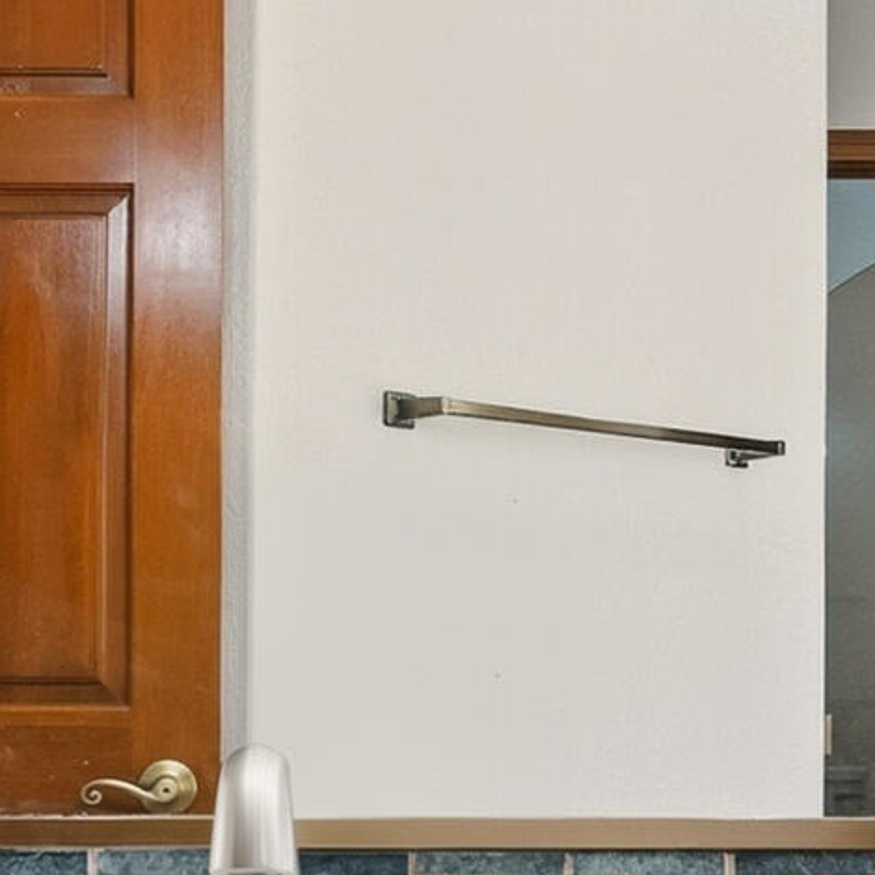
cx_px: 259
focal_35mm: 76
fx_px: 2173
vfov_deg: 22.3
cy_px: 745
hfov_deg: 22.6
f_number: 9
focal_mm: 14
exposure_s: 1/80
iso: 250
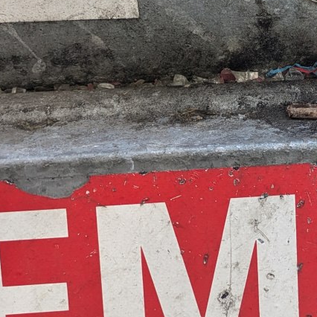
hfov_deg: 19.5
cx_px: 393
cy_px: -11
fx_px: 860
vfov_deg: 20.1
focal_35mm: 83
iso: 41
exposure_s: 1/133
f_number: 1.89
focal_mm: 5.43
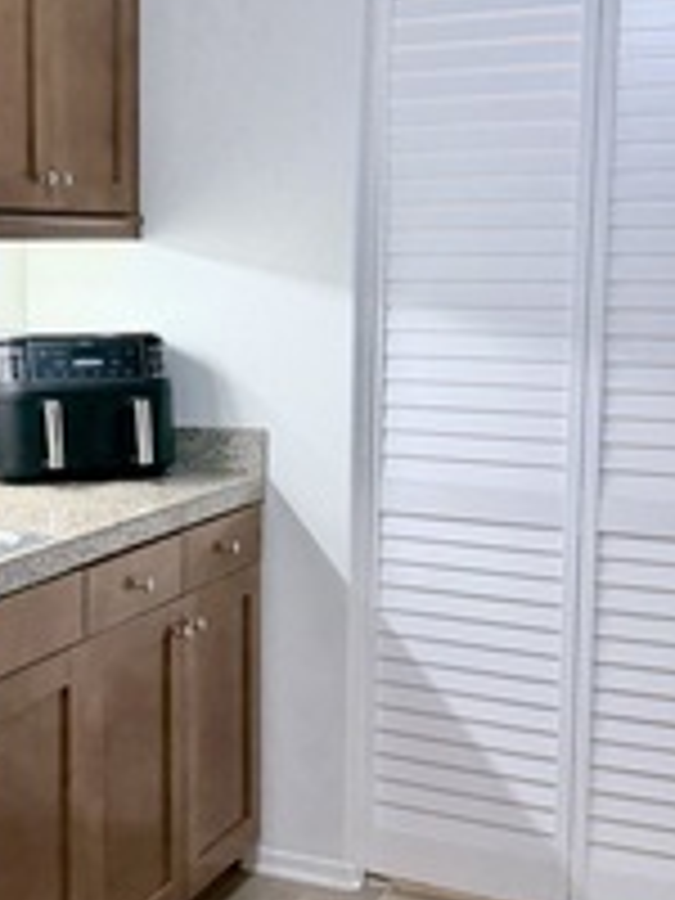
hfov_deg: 23.7
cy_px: 423
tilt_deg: -6.4
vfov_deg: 32.2
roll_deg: +0.7
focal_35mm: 60
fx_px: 1560
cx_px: 56
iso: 160
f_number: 1.78
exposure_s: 1/121
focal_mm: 6.76
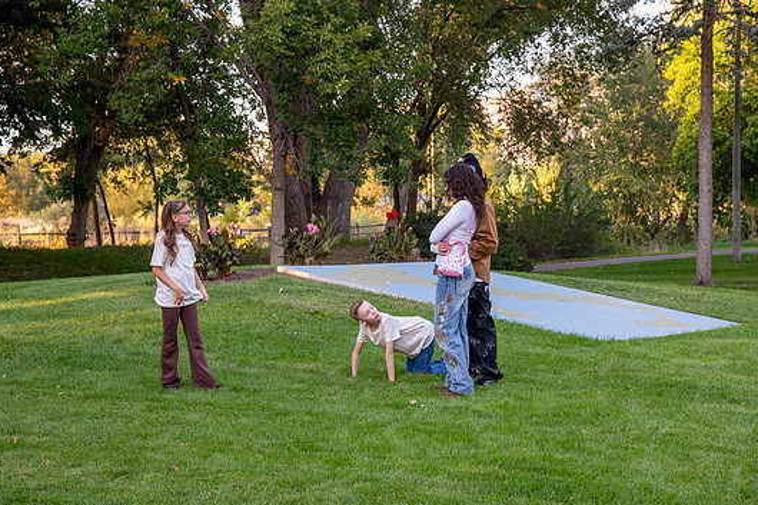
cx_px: 372
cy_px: 242
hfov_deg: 21.9
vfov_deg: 14.7
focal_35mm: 93
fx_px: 1957
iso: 1250
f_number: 8
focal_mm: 85
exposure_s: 1/125
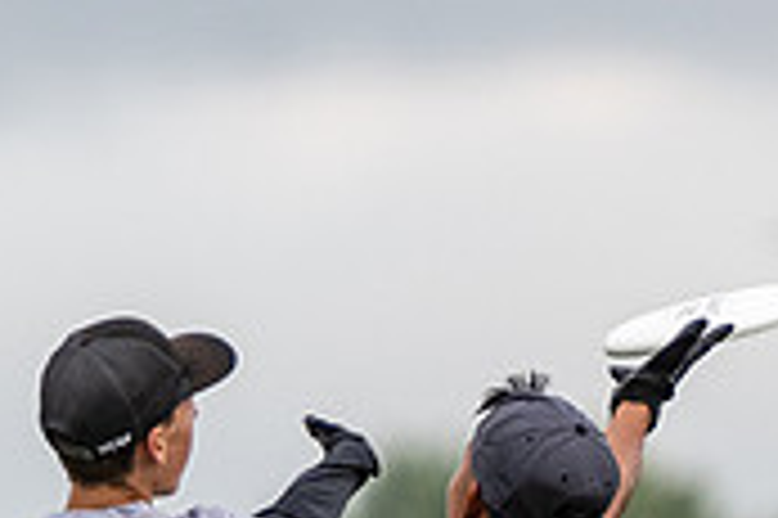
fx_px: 35840
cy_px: 764
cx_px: 274
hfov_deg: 1.2
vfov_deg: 0.8
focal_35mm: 1660
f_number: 2.8
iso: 560
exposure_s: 1/2000
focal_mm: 200
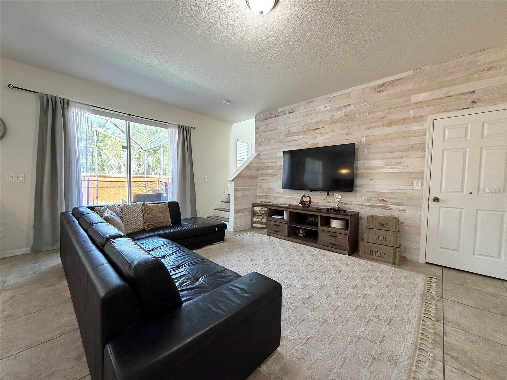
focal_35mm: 14
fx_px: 205
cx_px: 254
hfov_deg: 102.1
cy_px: 190
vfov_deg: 85.7
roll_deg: -0.6
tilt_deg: -2.4
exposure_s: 1/60
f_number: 2.2
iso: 200
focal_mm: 2.22
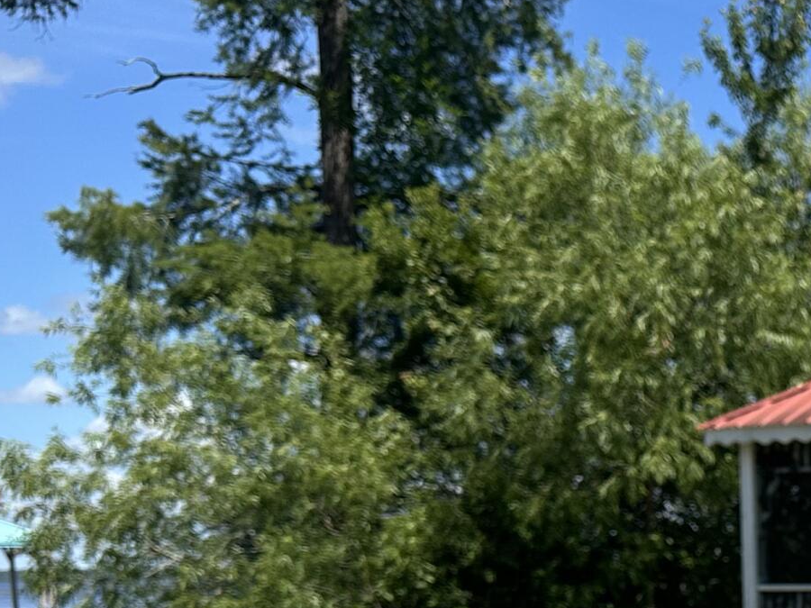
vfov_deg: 17.0
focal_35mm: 80
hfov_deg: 21.7
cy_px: 849
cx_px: 1085
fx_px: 1874
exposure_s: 1/3861
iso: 80
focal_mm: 6.86
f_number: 1.78
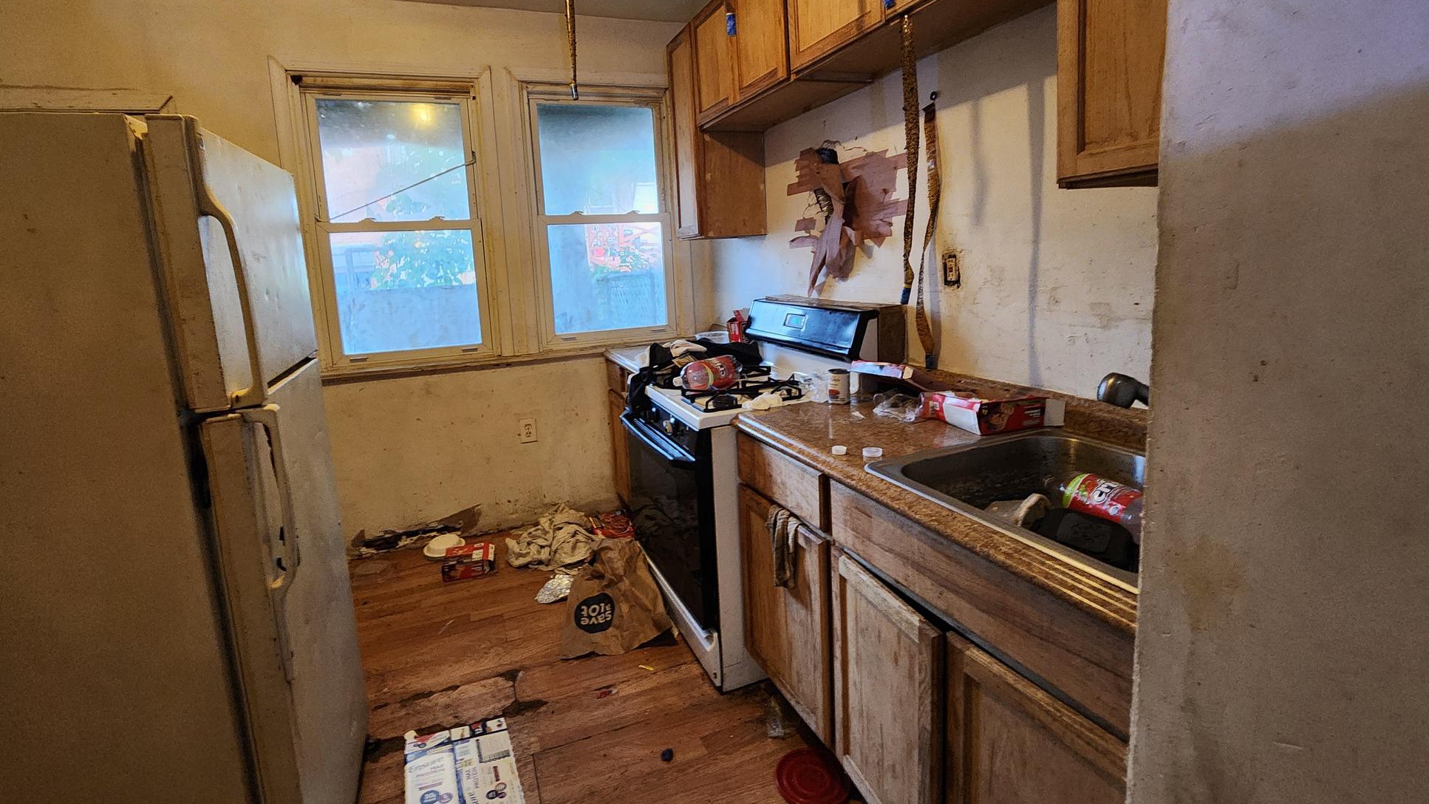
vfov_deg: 70.0
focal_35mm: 15
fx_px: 568
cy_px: 335
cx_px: 673
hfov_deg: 102.9
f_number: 2.2
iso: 400
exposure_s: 1/30
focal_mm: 2.2
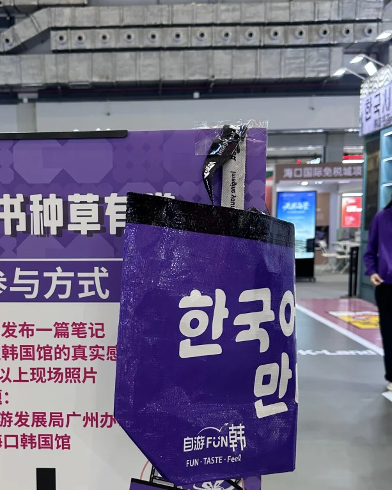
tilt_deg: -7.6
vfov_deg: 41.7
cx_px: 128
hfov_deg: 33.8
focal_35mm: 44
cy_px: 312
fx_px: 638
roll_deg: -1.1
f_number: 1.78
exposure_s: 1/100
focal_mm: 6.86
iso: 125
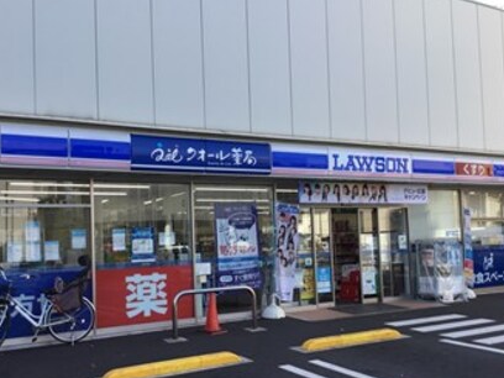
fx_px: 553
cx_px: 248
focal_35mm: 38
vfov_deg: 37.7
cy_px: 211
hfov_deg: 49.0
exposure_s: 1/206
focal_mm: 3.3
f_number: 2.4
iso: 25
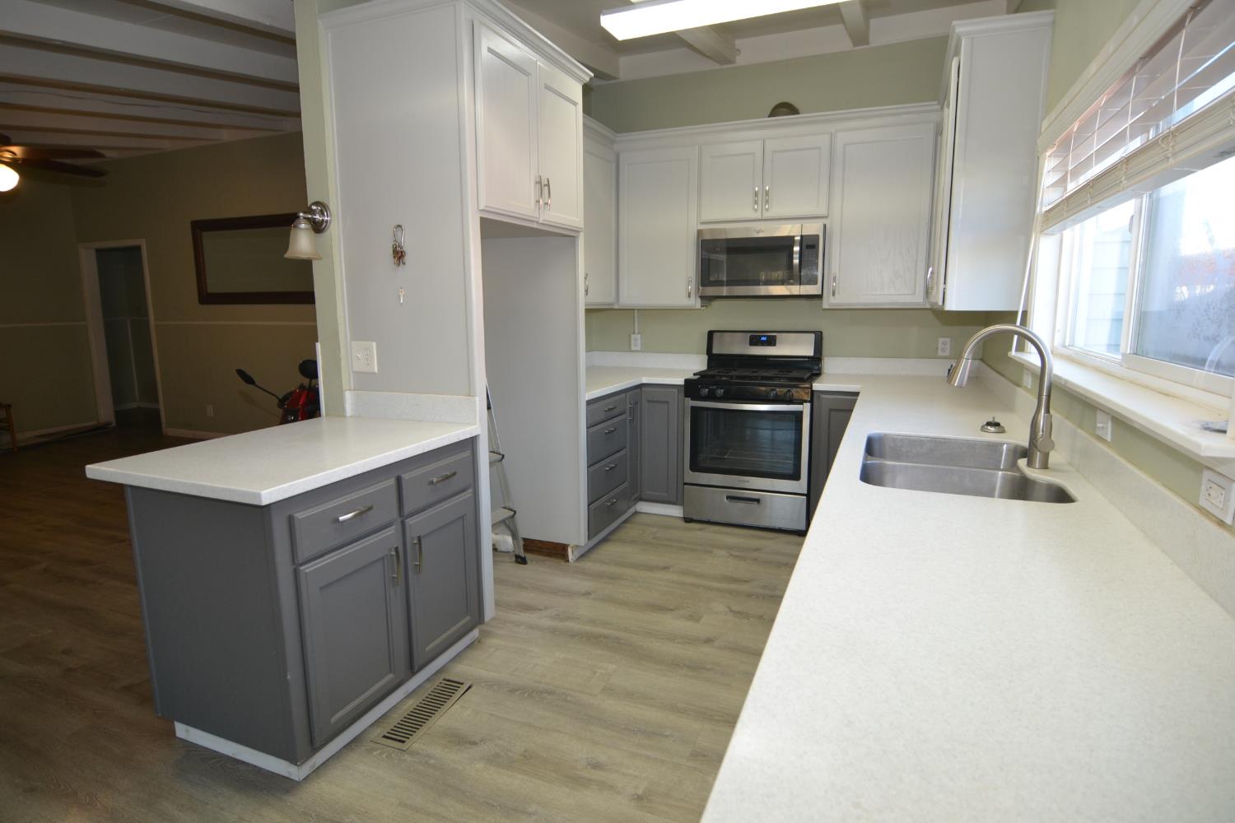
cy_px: 412
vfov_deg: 67.4
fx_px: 617
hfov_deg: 90.0
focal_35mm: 18
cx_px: 618
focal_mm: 12
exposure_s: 1/80
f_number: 4.5
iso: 400
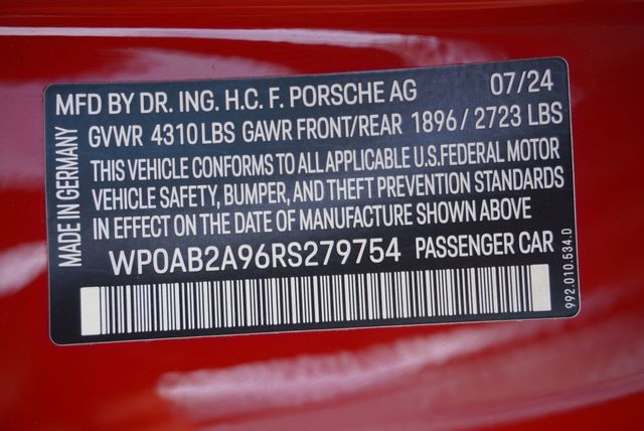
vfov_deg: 23.8
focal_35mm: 57
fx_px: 1021
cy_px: 216
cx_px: 322
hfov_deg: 35.0
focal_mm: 38
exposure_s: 1/160
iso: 400
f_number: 5.6
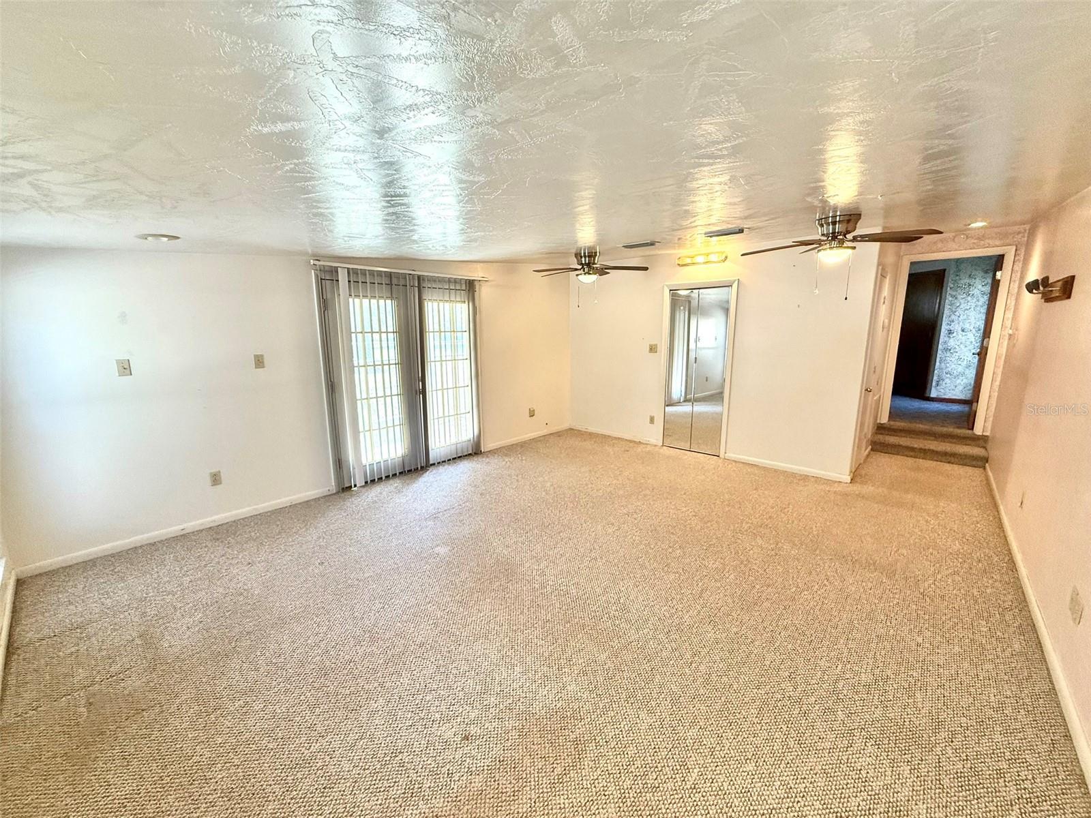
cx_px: 546
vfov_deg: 85.7
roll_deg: -0.2
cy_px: 409
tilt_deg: -10.0
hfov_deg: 102.1
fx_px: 441
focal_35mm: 14
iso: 200
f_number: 2.2
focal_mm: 2.22
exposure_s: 1/120
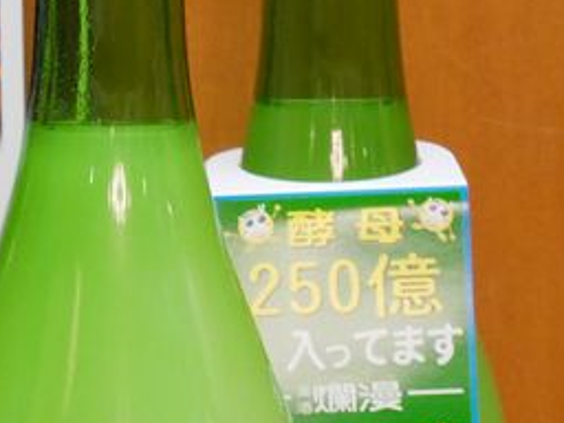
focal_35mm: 204
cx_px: -63
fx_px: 3324
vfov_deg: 7.2
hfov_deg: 9.6
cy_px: 452
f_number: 5.6
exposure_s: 1/60
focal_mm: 32
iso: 3200
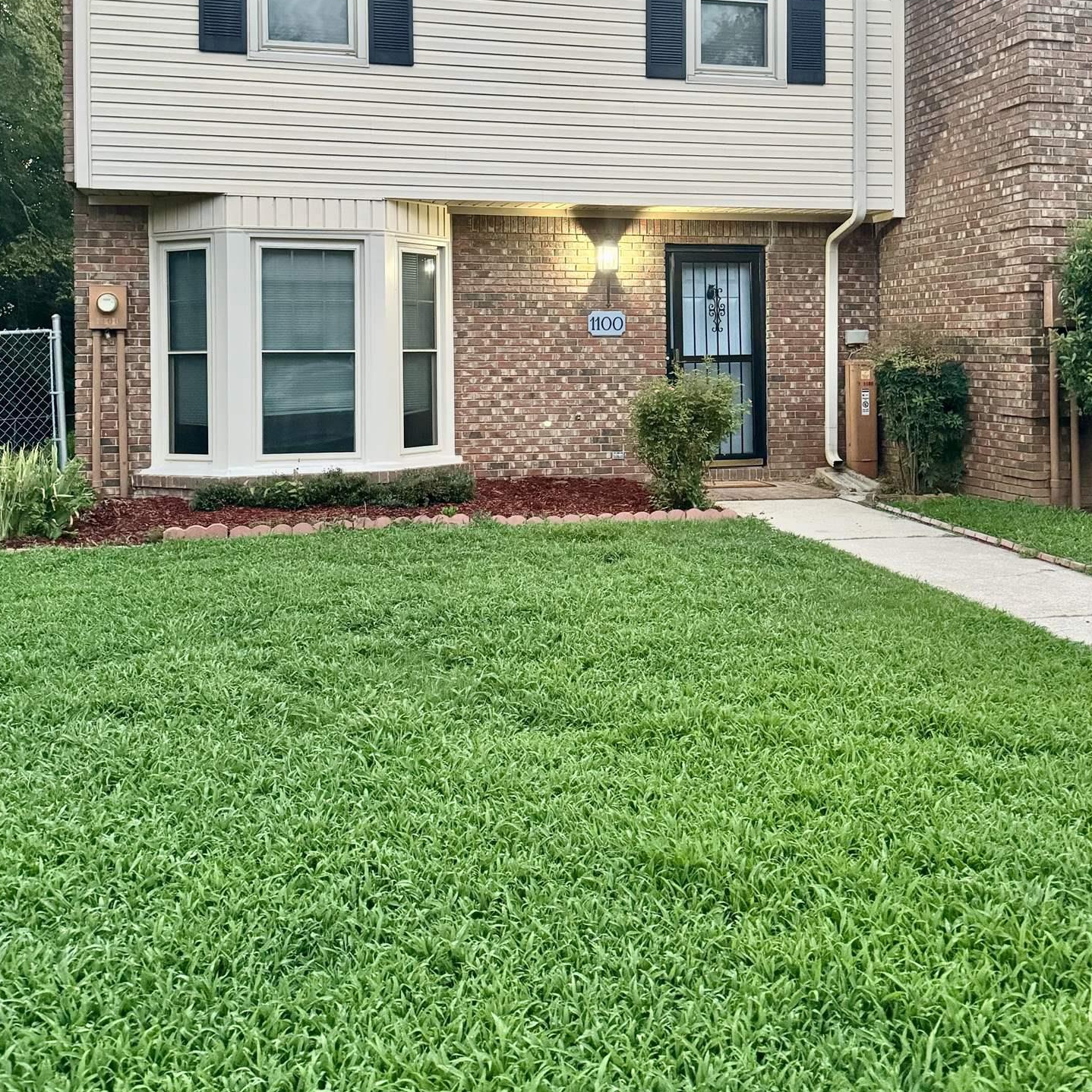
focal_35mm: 34
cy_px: 330
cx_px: 577
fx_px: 1213
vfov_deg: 47.3
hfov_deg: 48.4
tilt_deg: +0.2
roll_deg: +0.2
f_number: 1.78
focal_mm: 6.76
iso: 640
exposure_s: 1/60
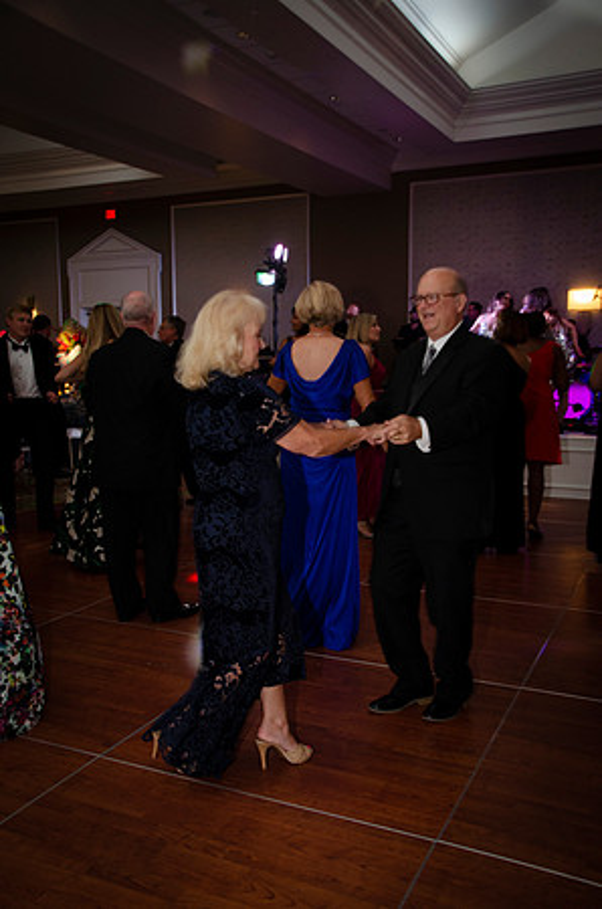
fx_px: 832
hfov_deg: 39.8
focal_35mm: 33
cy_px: 454
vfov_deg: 57.3
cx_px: 301
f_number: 3.5
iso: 1250
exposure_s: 1/40
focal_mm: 22
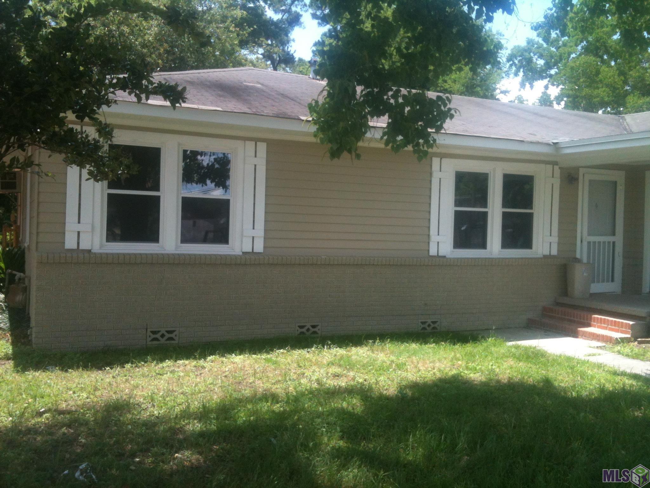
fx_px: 657
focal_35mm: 35
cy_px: 244
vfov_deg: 40.7
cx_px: 325
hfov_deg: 52.6
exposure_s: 1/394
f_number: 2.8
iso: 64
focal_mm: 3.85
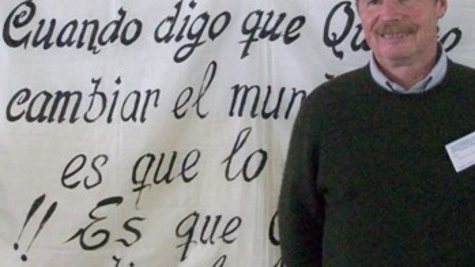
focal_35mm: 68
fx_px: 856
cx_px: 278
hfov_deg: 30.9
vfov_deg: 17.5
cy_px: 45
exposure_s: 1/75.7
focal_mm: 5.7
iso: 800
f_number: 2.8
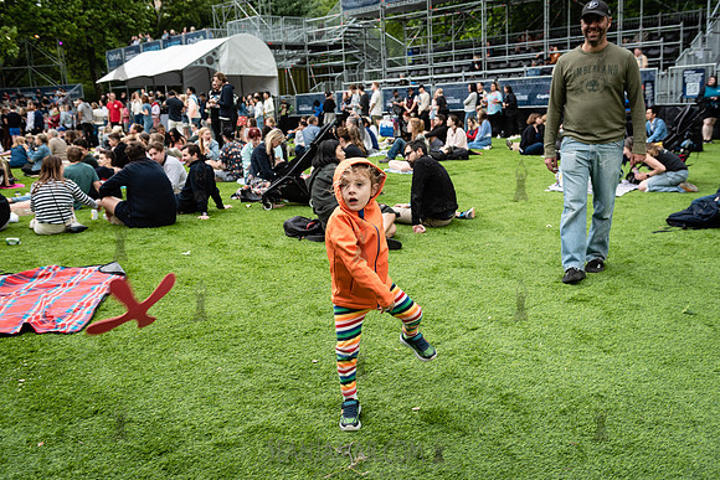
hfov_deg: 54.4
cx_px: 360
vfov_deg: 37.9
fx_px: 700
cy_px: 240
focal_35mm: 35
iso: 500
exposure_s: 1/400
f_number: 4.5
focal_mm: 35
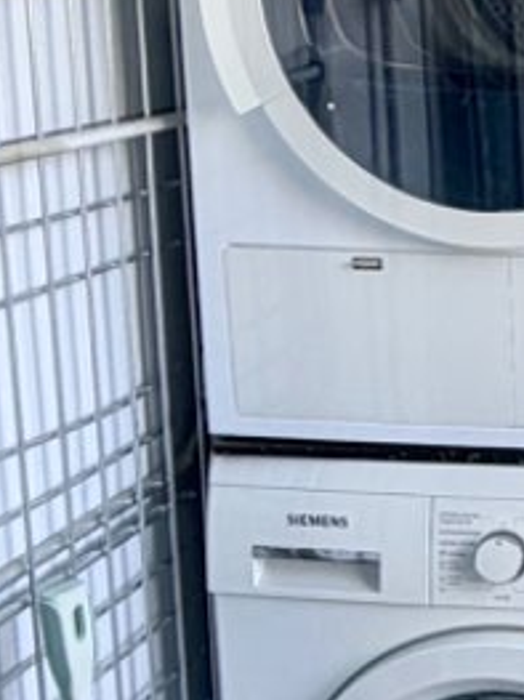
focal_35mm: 80
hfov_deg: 16.3
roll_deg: -0.6
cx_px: 863
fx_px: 1616
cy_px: 271
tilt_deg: -12.4
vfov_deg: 24.4
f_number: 2.2
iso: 64
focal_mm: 2.22
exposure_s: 1/121
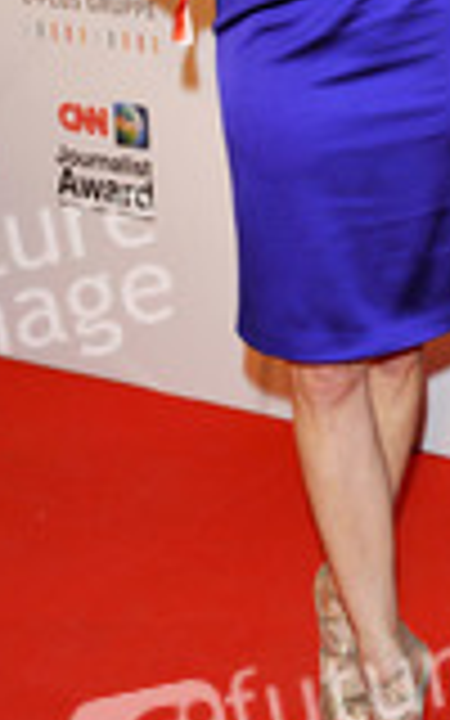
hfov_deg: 13.3
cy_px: 72
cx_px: 434
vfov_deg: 21.0
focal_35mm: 97
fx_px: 1903
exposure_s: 1/250
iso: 800
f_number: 6.3
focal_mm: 38
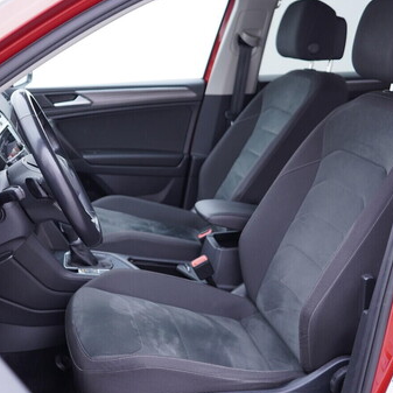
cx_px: 161
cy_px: 203
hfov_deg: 33.9
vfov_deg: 34.0
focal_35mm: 50
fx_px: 642
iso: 250
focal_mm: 24
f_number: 2.8
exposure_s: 1/40
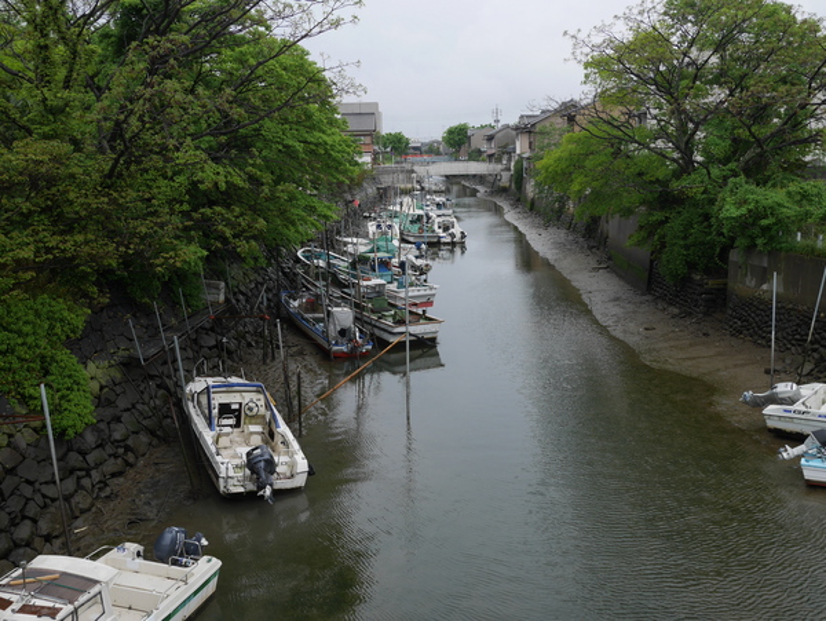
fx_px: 860
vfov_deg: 39.7
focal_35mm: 36
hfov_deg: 51.3
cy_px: 310
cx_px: 413
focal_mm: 18
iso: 200
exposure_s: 1/250
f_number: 7.1
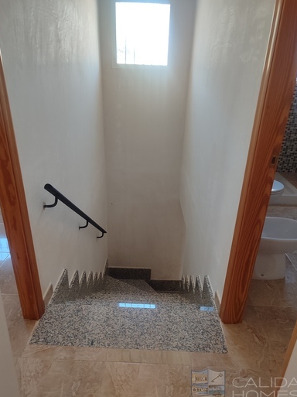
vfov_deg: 67.3
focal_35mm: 26
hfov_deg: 53.0
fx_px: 298
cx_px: 147
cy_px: 204
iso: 106
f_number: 1.89
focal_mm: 5.95
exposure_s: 1/50
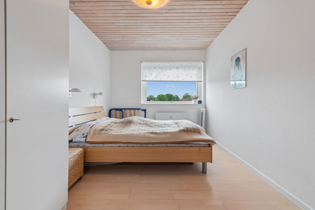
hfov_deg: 104.3
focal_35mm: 14
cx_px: 158
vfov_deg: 81.2
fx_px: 122
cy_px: 105
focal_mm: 14
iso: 250
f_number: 10
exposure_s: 1/1.67
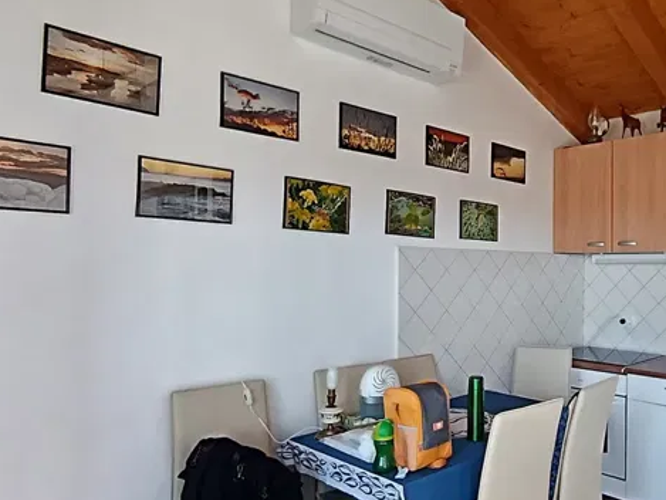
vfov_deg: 48.2
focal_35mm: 29
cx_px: 520
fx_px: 558
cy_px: 264
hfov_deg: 57.6
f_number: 2.2
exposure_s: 1/50
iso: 366
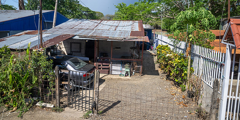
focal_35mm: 27
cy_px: 42
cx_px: 120
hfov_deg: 71.9
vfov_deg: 39.4
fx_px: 165
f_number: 8
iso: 640
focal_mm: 24.5
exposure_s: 1/500
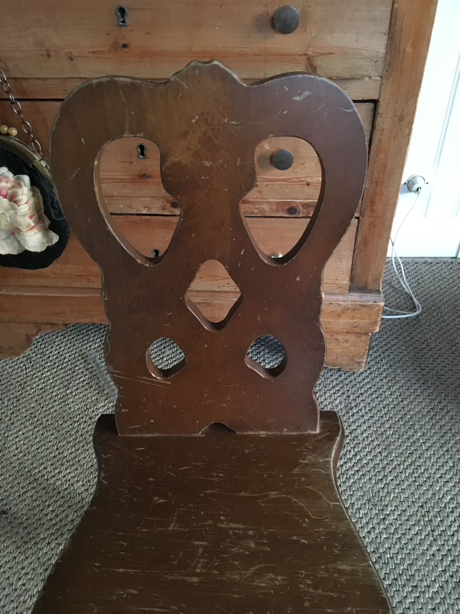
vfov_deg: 61.7
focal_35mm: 29
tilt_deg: -39.0
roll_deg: +1.6
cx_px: 230
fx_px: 514
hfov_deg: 48.2
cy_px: 307
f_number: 2.2
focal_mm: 4.15
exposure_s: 1/17
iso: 500
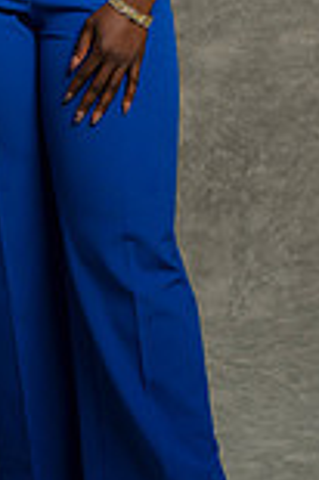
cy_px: -3
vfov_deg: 12.7
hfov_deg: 8.5
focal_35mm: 160
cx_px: 74
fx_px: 2131
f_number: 4
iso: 125
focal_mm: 55
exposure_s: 1/160
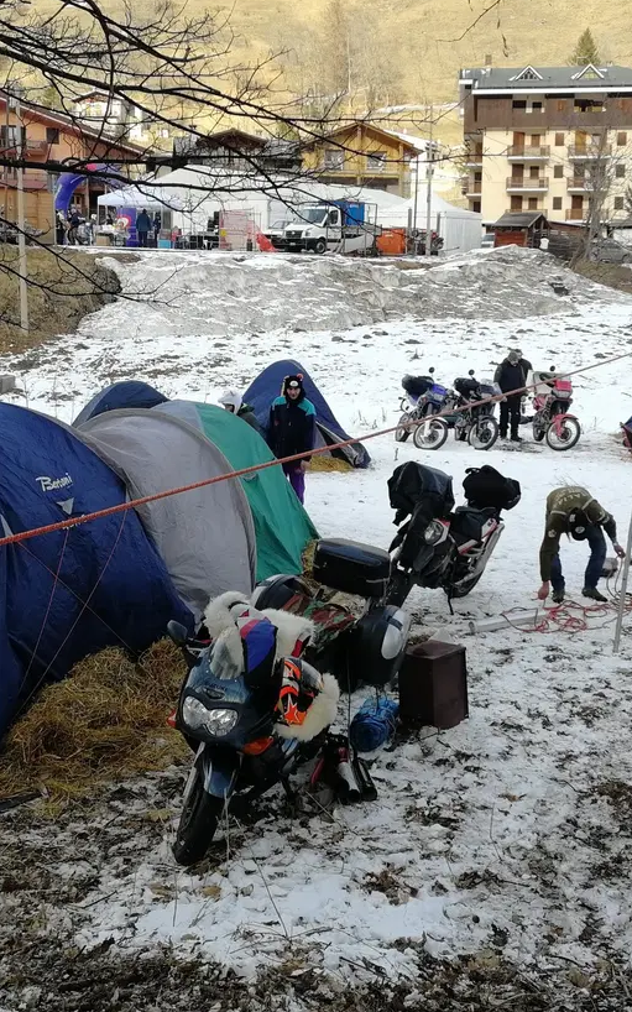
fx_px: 1158
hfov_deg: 30.5
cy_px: 479
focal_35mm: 42
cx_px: 324
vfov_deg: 47.2
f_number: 4
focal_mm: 3.95
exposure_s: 1/348
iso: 50
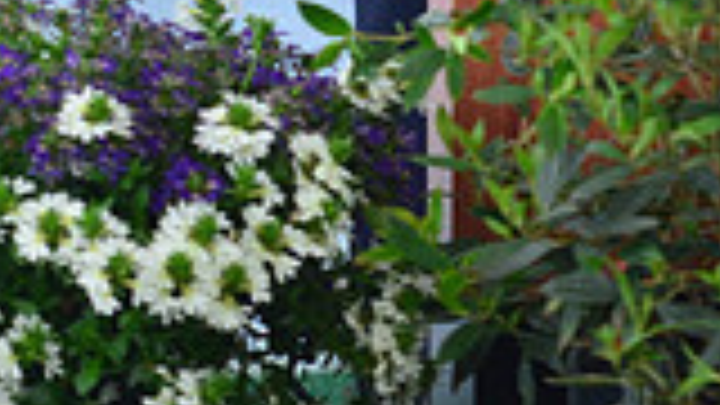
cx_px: 801
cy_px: -891
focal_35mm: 658
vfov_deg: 1.8
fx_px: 12562
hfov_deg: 3.3
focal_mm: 116
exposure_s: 1/200
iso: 800
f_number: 2.8
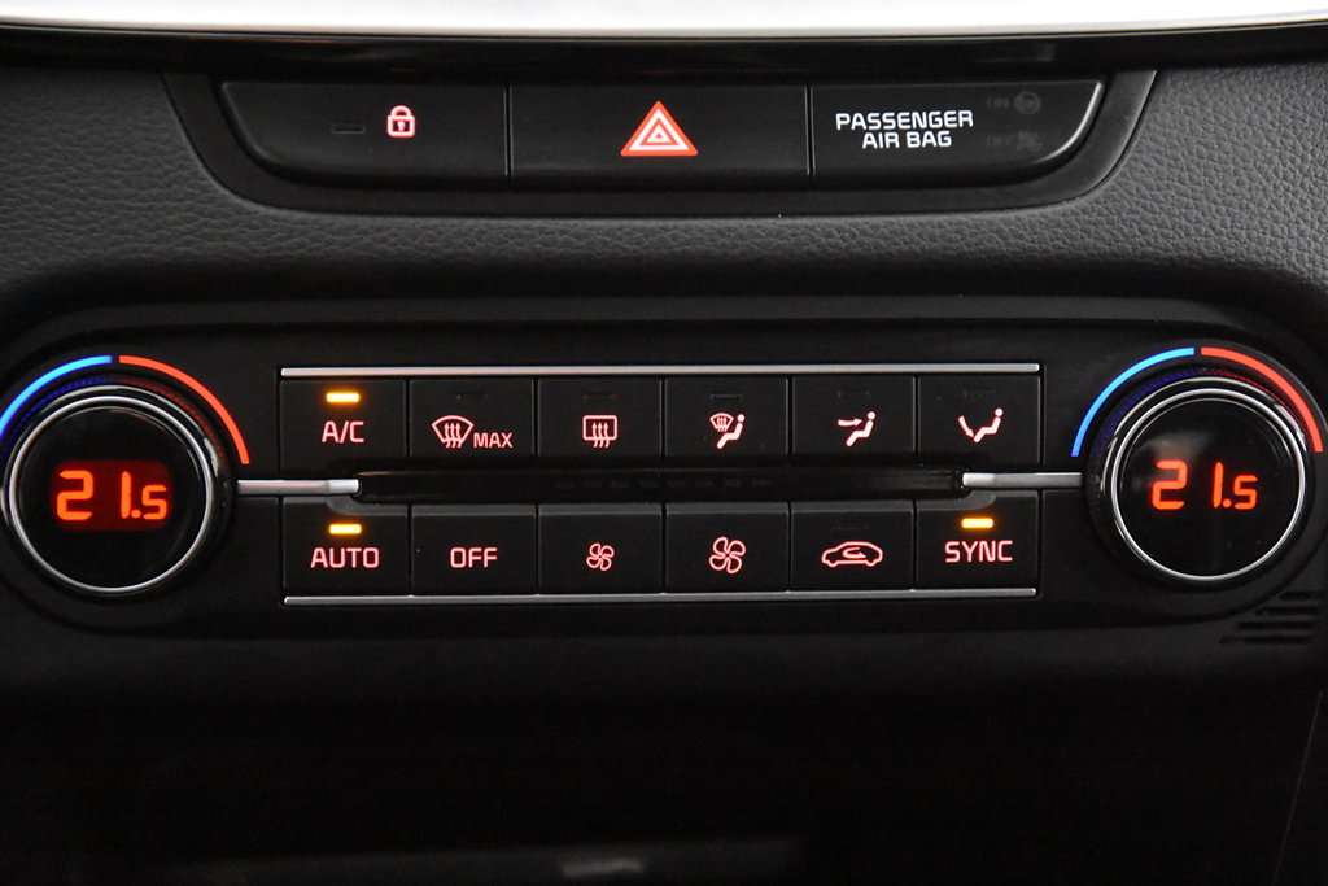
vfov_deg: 15.7
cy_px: 443
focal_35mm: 87
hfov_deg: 23.4
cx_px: 664
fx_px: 3210
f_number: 4
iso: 12800
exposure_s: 1/40
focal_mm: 58
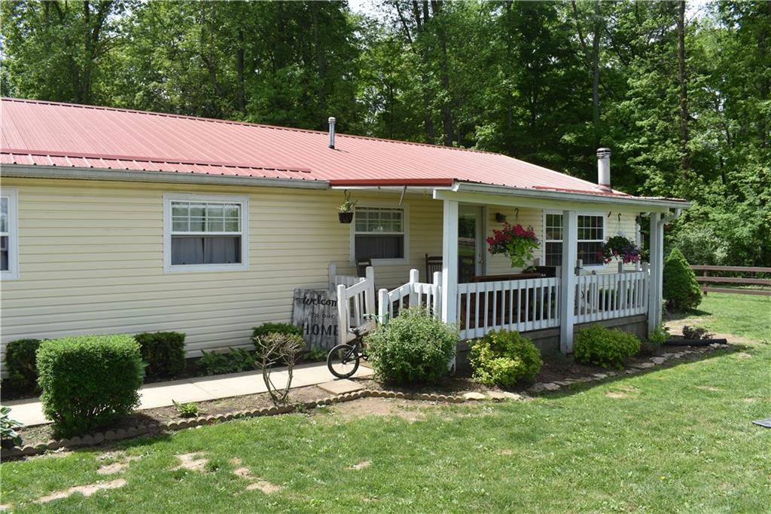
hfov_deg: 67.4
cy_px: 257
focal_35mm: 27
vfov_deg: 47.9
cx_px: 386
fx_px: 578
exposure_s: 1/250
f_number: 8
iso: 160
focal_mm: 18
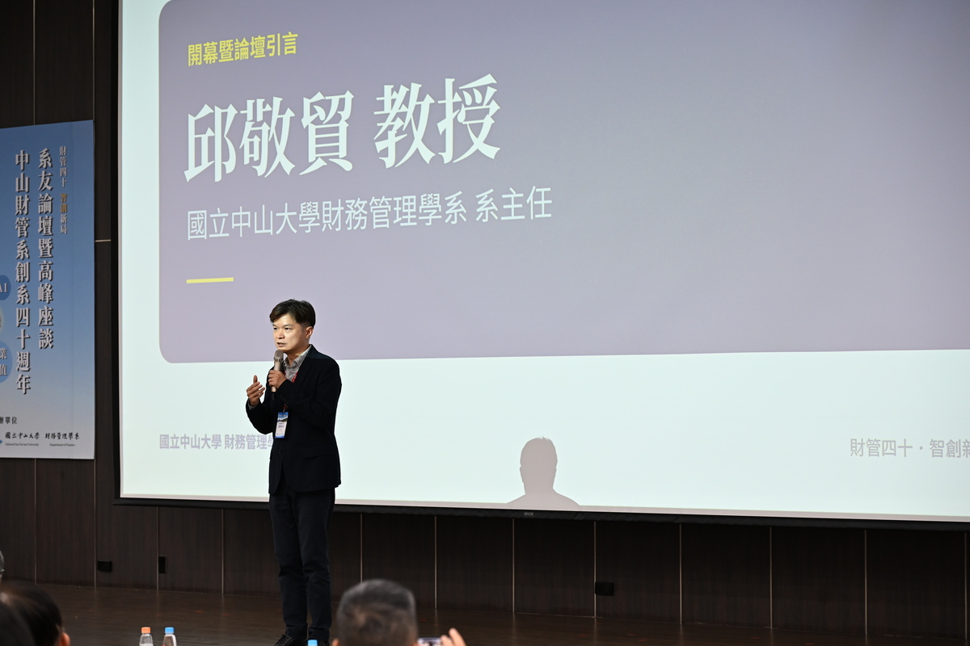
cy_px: 323
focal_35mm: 85
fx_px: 2290
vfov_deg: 16.1
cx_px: 485
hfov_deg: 23.9
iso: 1000
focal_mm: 85
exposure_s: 1/80
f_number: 4.5
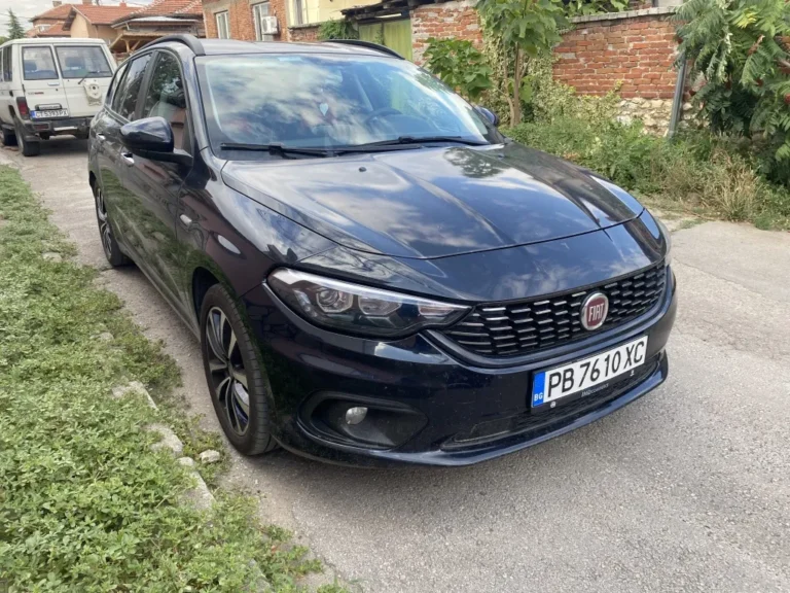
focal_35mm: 26
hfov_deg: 67.3
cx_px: 395
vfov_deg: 53.1
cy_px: 296
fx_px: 593
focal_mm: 4.25
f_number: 1.8
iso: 32
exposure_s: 1/307
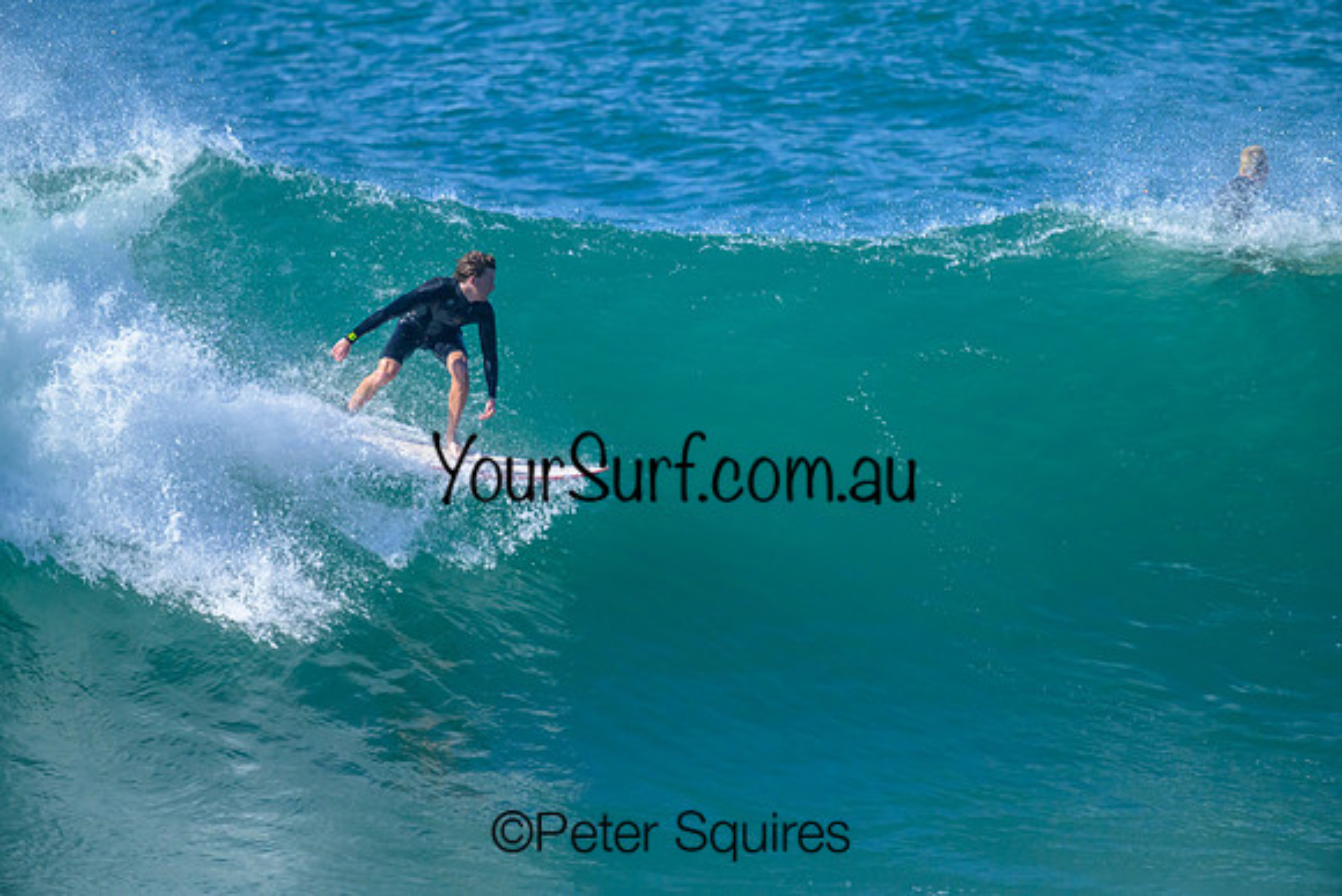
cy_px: 448
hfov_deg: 1.8
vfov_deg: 1.2
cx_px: 671
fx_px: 41759
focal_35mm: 1120
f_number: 9
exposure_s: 1/6400
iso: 2800
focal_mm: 1120
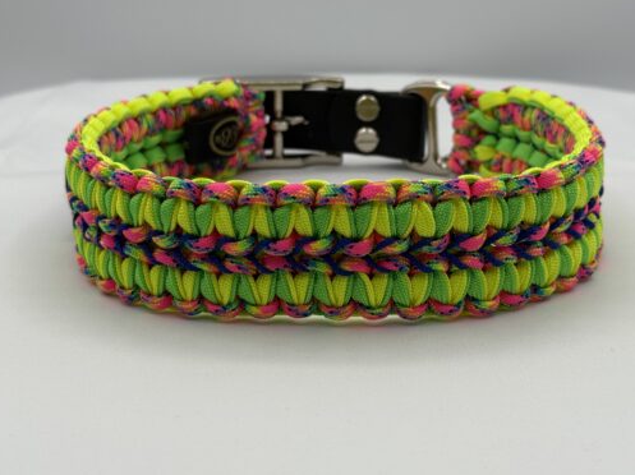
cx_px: 351
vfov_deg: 25.2
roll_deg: +1.3
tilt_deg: -18.4
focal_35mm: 58
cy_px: 194
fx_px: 1063
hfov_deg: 33.2
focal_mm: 6.76
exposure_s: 1/1980
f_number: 1.78
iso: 64
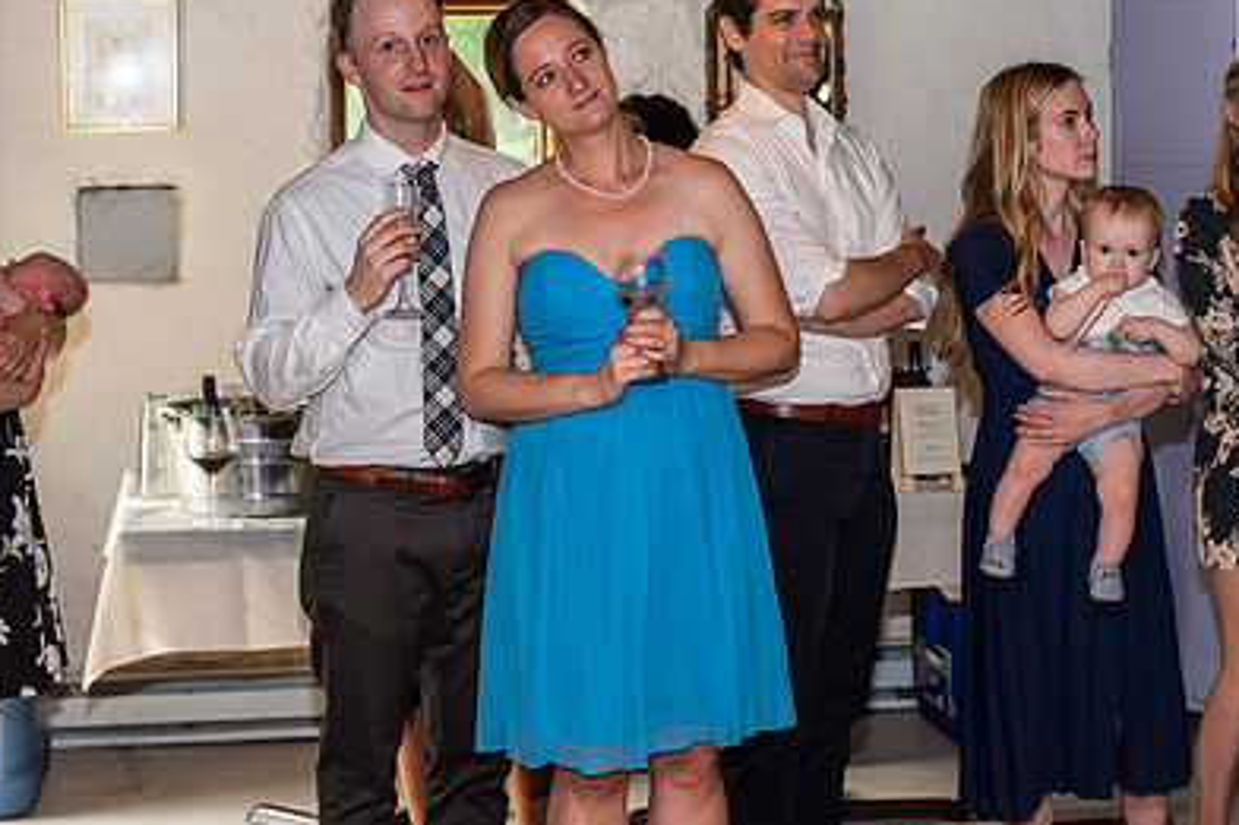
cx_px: 705
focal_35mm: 74
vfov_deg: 18.4
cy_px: 296
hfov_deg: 27.3
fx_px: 2546
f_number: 3.2
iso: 500
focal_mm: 50
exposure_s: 1/100
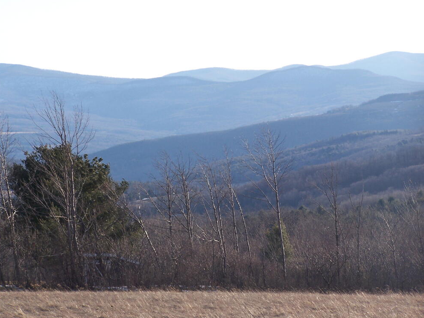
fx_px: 2009
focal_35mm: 164
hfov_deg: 12.0
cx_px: 206
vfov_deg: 9.1
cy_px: 163
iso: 80
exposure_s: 1/500
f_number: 3.2
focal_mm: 26.4
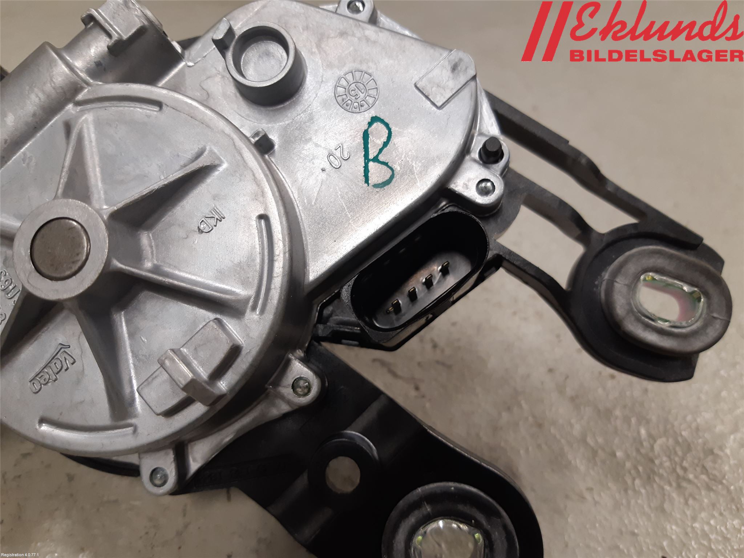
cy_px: 279
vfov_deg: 53.1
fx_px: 559
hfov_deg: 67.3
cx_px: 372
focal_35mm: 26
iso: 100
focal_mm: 3.93
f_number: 1.7
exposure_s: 1/50
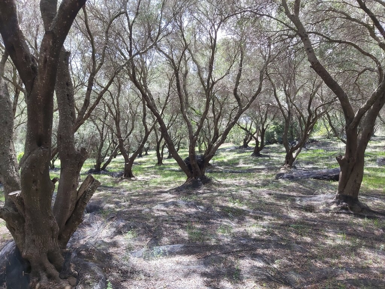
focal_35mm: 26
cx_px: 192
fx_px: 289
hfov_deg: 67.3
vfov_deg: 53.1
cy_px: 144
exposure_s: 1/259
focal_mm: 3.92
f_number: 1.7
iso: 64
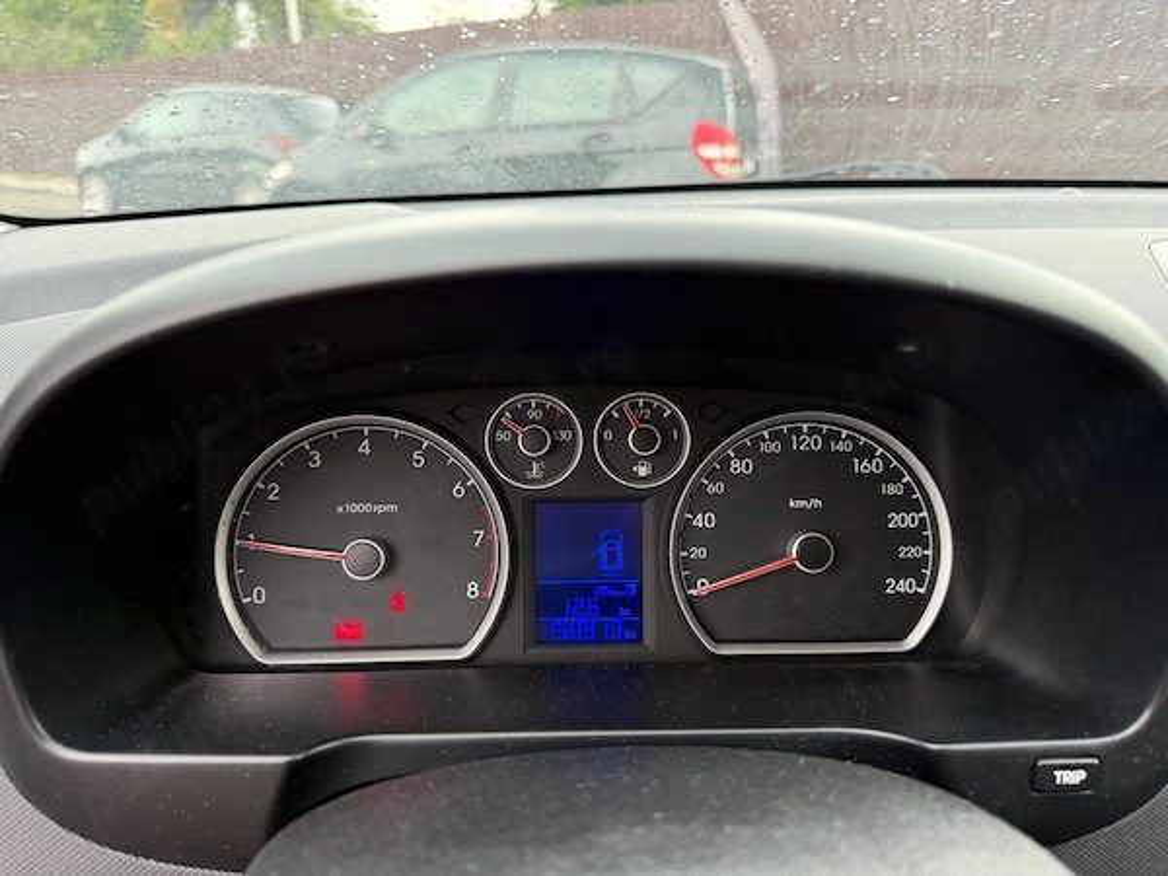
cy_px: 438
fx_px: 810
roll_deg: +1.6
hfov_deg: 71.6
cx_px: 584
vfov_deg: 56.8
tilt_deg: -21.6
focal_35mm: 24
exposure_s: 1/70
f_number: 1.78
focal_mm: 6.76
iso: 200
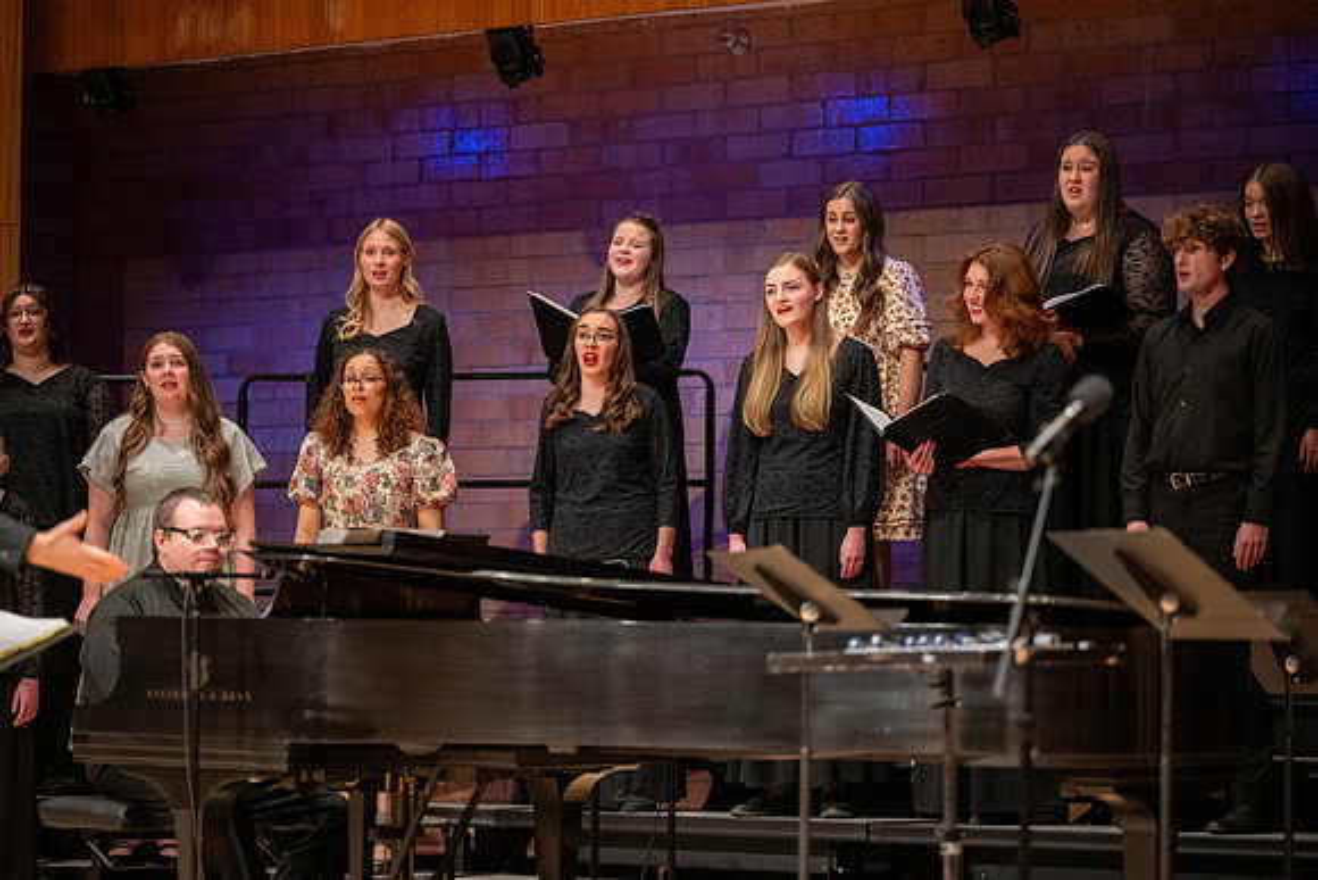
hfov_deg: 15.2
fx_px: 4943
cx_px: 659
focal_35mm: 135
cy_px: 440
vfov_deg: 10.2
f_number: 2.8
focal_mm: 135
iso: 3200
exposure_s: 1/500
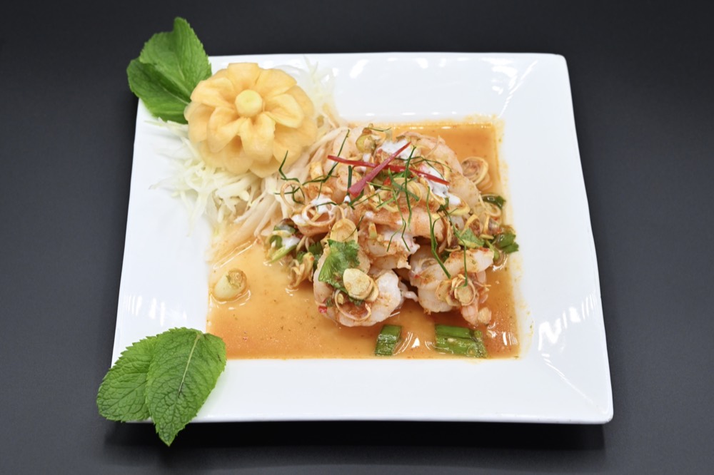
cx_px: 357
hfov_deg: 28.9
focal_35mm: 70
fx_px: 1388
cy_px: 238
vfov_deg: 19.4
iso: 640
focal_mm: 70
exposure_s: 1/200
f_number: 7.1
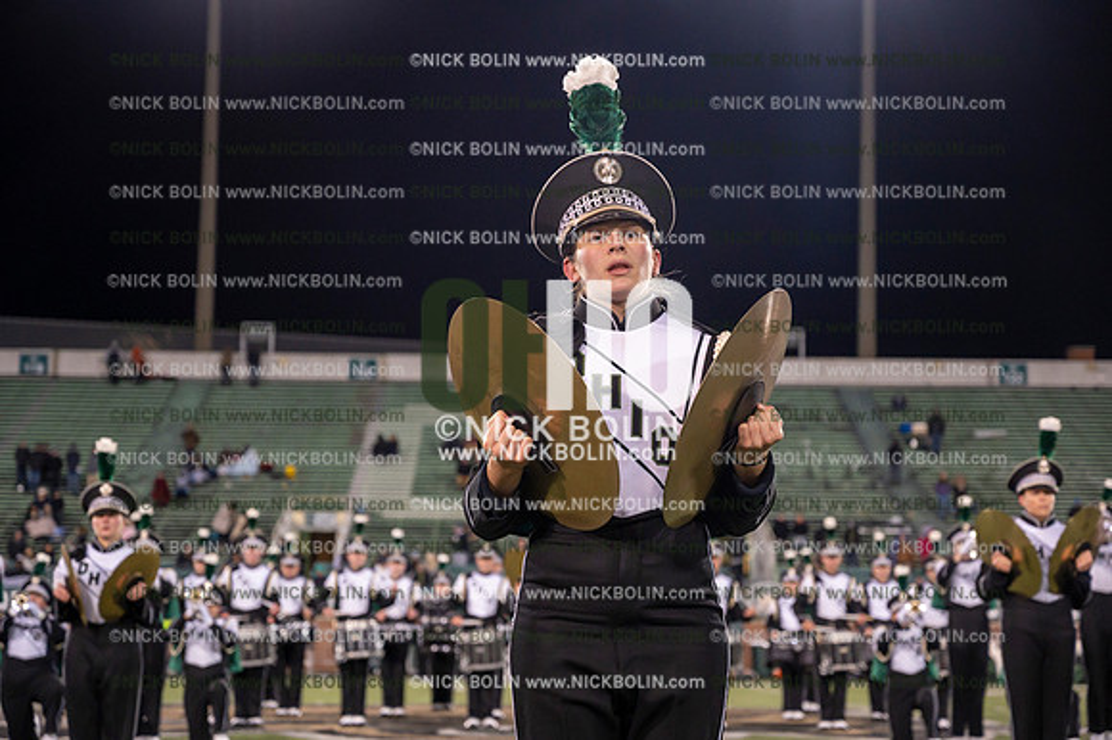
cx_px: 556
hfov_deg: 28.9
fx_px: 2161
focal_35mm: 70
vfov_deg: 19.4
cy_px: 370
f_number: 4
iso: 3200
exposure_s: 1/640
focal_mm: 70
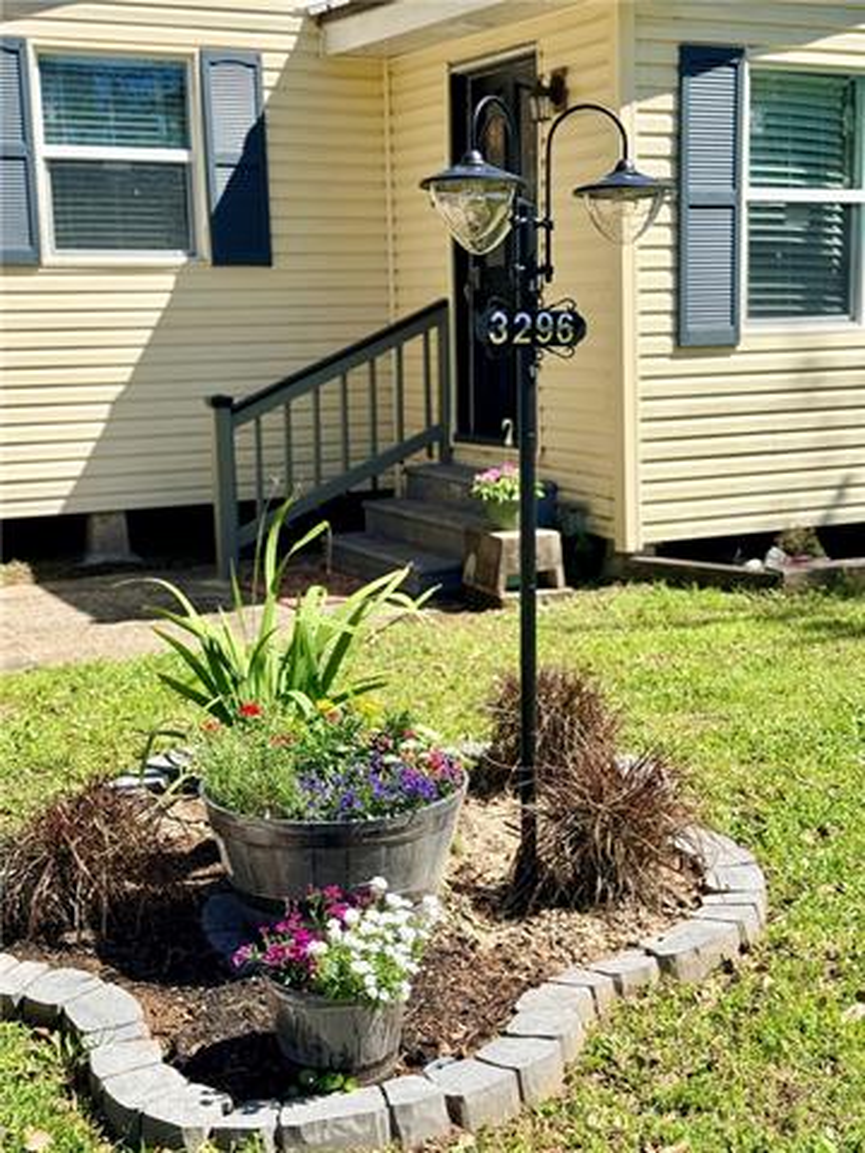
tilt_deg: -9.2
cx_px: 432
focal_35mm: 48
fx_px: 1599
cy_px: 576
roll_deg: +1.1
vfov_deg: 39.7
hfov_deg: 30.3
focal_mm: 6.76
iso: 80
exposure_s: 1/3891
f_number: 1.78
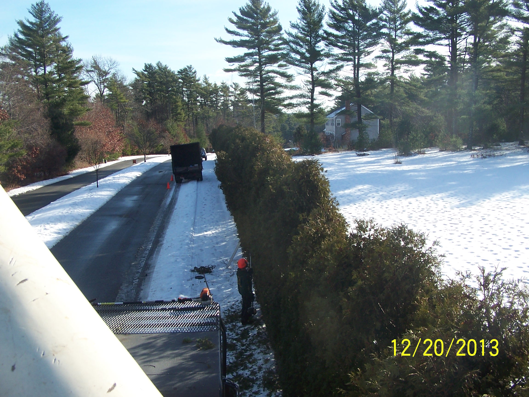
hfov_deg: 49.0
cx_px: 264
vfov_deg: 37.7
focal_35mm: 38
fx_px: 581
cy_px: 198
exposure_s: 1/350
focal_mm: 6.3
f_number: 4
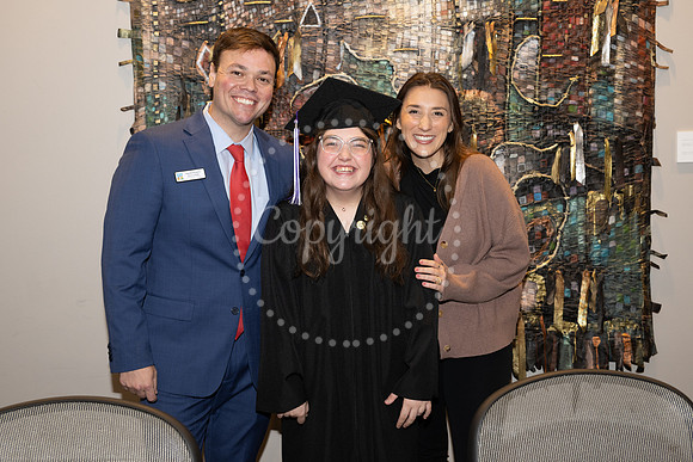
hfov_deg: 44.5
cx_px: 346
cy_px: 231
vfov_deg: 30.5
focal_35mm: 44
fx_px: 847
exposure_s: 1/125
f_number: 5
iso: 800
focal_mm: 44
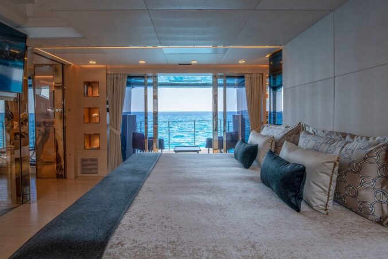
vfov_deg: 70.3
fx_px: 183
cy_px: 117
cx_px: 184
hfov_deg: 93.2
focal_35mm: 17
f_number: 16
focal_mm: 15
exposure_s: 1/25
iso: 160
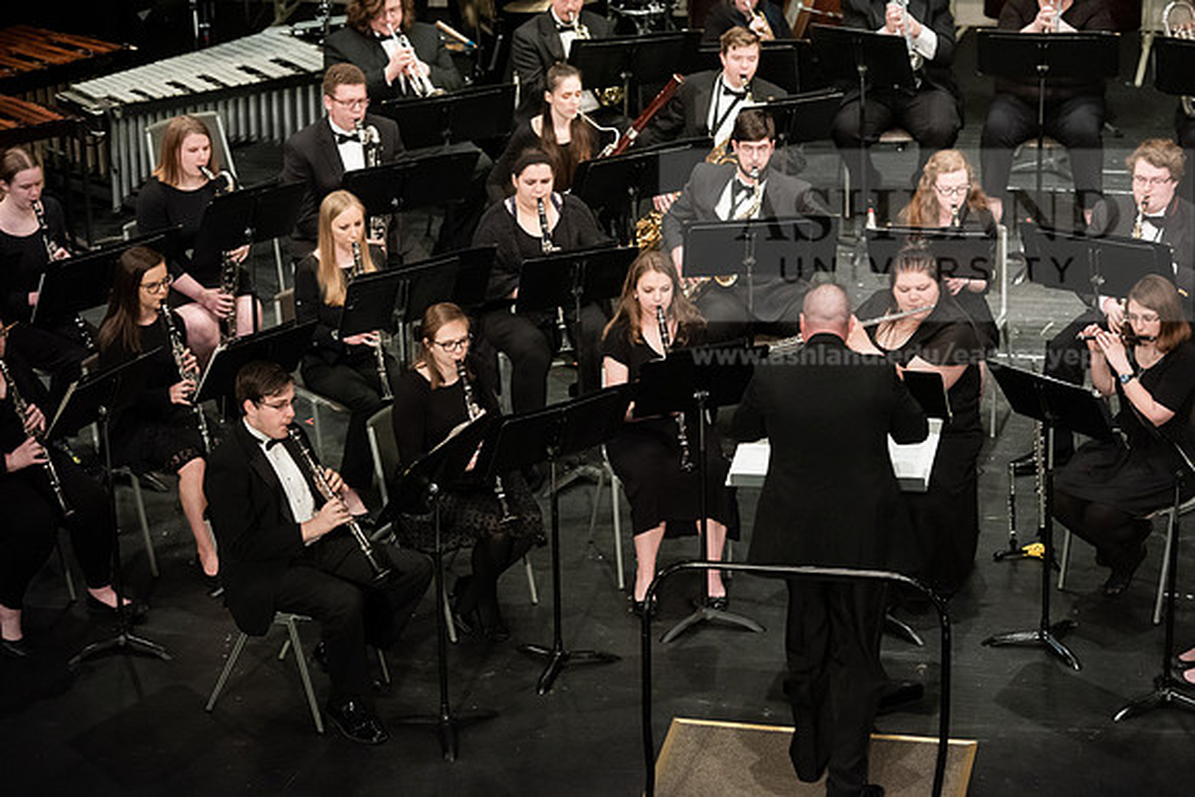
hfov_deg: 16.8
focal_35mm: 122
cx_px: 598
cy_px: 398
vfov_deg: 11.2
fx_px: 4050
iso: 4000
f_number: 4
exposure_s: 1/200
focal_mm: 122
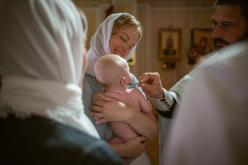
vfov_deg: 46.4
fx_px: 193
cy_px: 82
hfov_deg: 65.5
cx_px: 124
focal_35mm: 28
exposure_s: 1/250
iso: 640
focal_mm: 28
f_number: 1.8
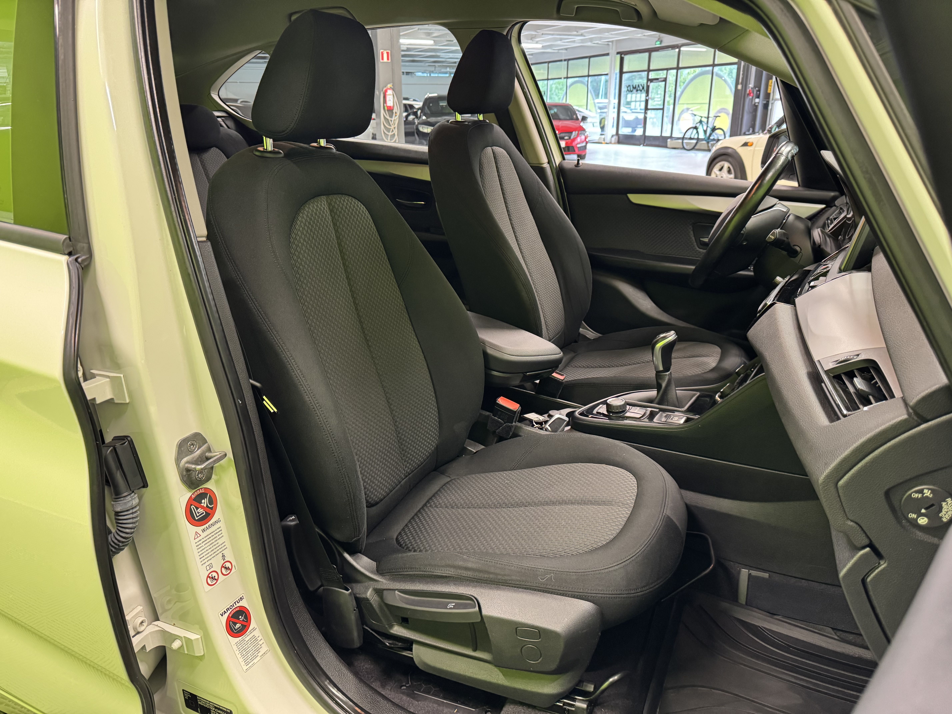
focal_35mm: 24
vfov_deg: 56.8
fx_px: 660
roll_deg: +0.6
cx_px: 476
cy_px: 357
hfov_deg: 71.6
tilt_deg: -18.9
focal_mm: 6.76
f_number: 1.78
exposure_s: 1/50
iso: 500
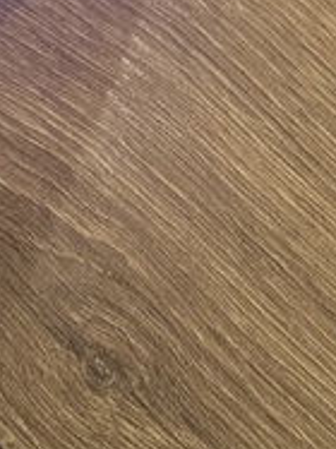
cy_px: -394
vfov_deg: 14.4
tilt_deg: -50.0
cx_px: 211
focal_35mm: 118
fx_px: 1529
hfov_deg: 12.5
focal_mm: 6.86
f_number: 1.78
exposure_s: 1/60
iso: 500
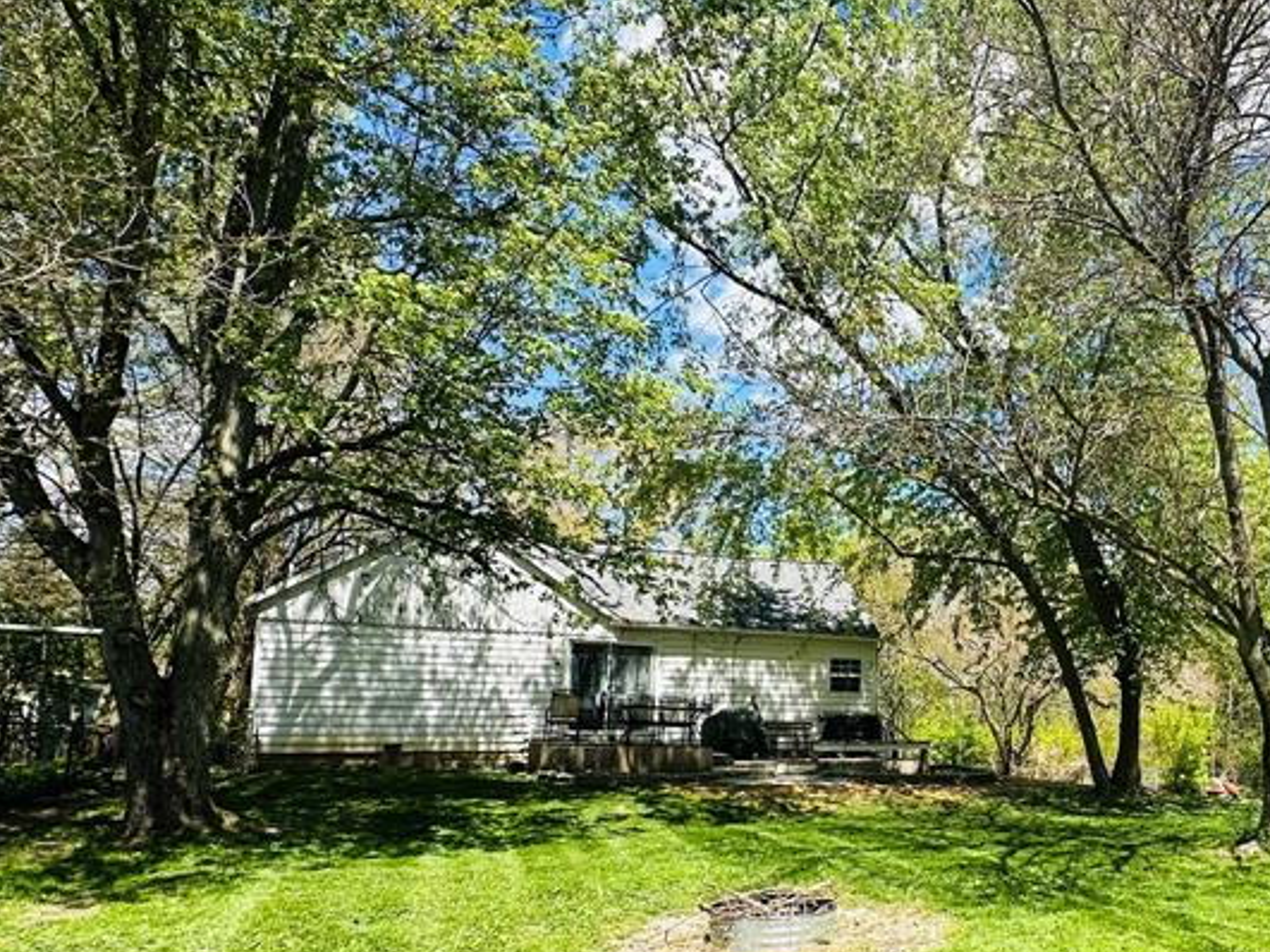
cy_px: 641
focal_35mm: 27
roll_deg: +1.0
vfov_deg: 50.3
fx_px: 990
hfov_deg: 60.8
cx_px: 990
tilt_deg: +6.6
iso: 40
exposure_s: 1/842
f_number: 2.2
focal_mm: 2.22
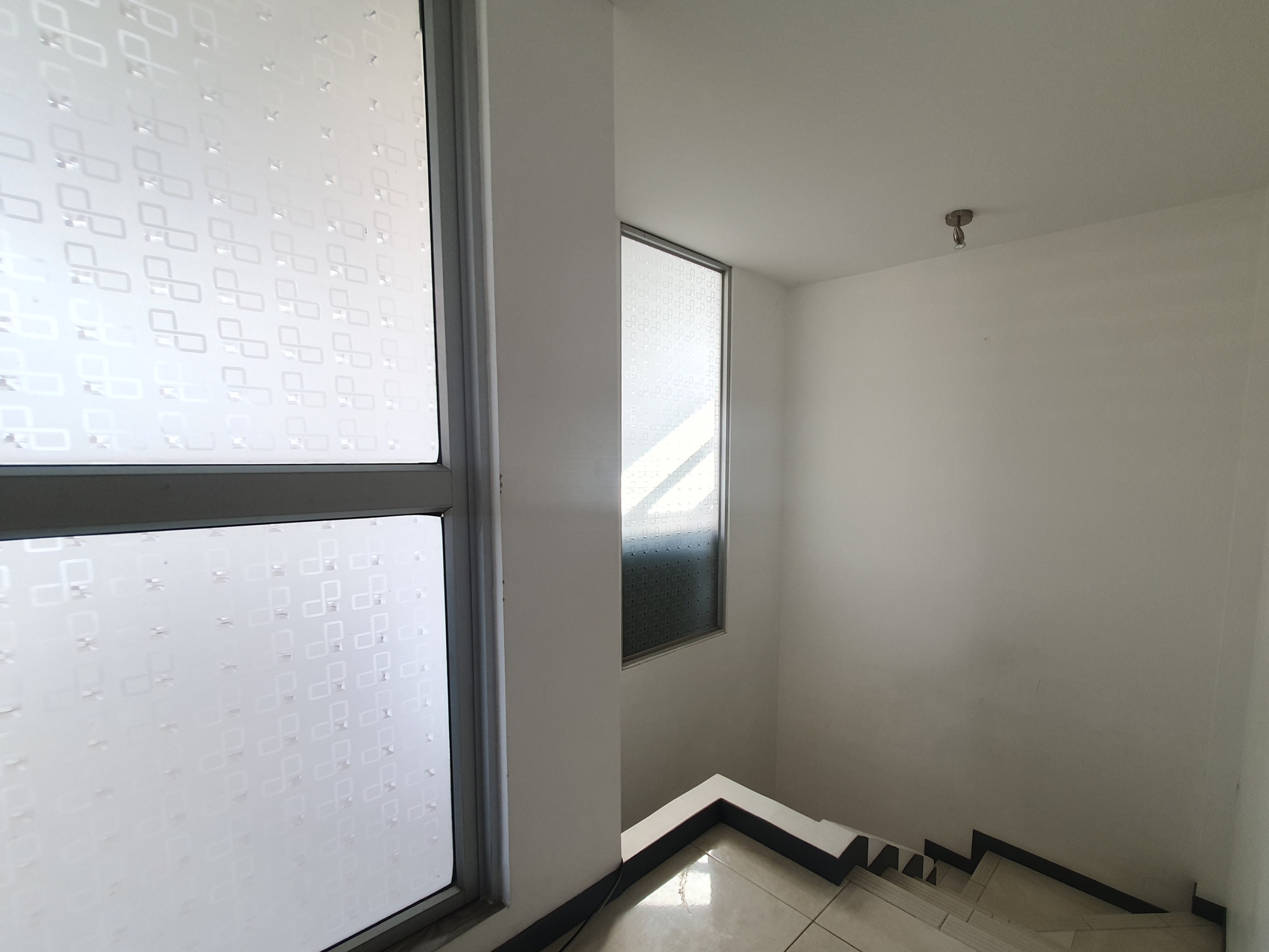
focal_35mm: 15
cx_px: 713
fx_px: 550
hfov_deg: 97.7
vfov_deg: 81.6
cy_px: 506
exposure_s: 1/120
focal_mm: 1.8
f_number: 2.2
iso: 50
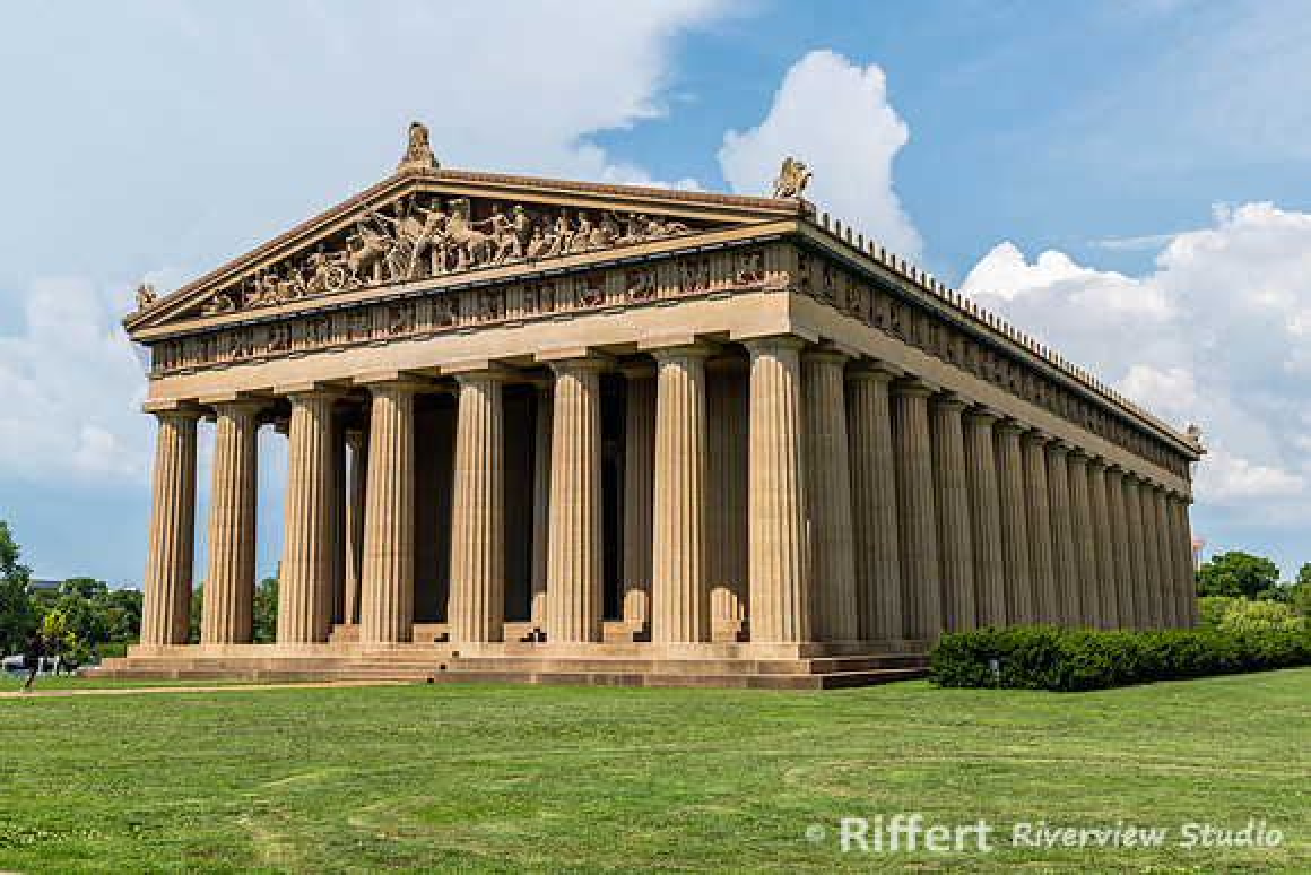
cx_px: 656
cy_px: 438
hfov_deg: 49.7
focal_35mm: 39
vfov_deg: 34.3
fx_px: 1415
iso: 64
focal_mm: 38
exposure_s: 1/160
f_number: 8
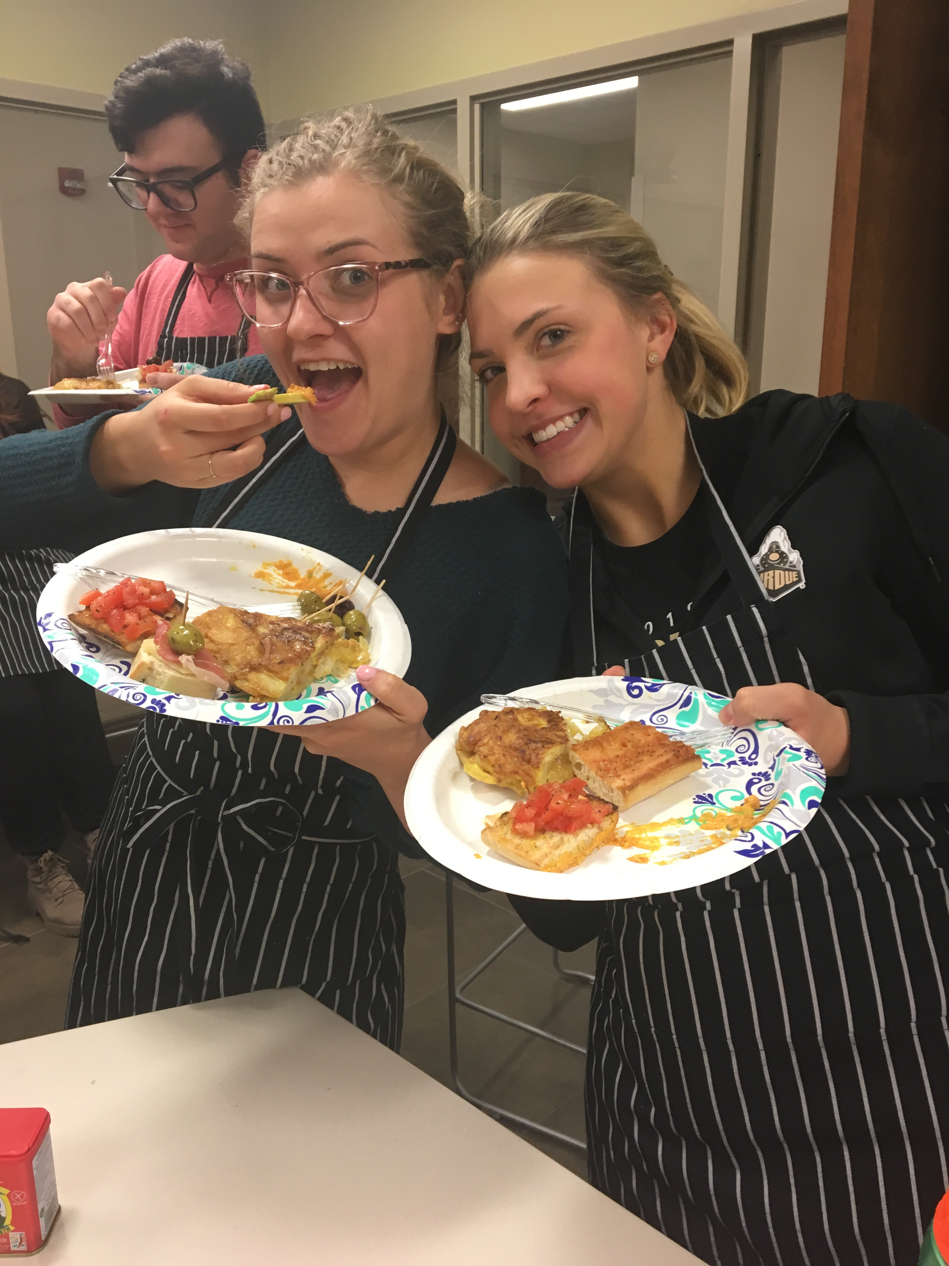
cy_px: 633
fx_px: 1060
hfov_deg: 48.2
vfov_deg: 61.7
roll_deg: +0.8
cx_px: 474
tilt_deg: -16.4
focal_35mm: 29
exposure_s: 1/30
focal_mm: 4.15
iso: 80
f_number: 2.2
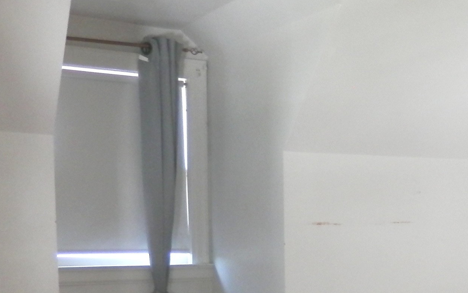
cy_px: 333
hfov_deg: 30.2
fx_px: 829
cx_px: 421
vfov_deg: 19.1
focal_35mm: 65
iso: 200
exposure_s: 1/30
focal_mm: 4.5
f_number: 3
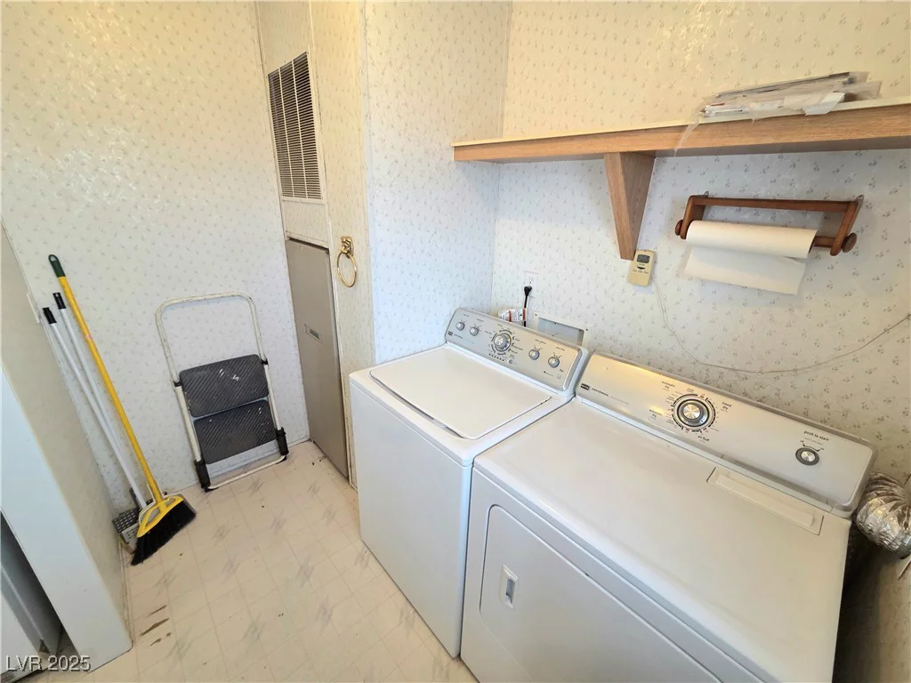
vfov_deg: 89.9
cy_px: 342
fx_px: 342
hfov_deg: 106.2
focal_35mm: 13
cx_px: 456
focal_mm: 2.2
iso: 200
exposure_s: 1/60.2
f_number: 2.2
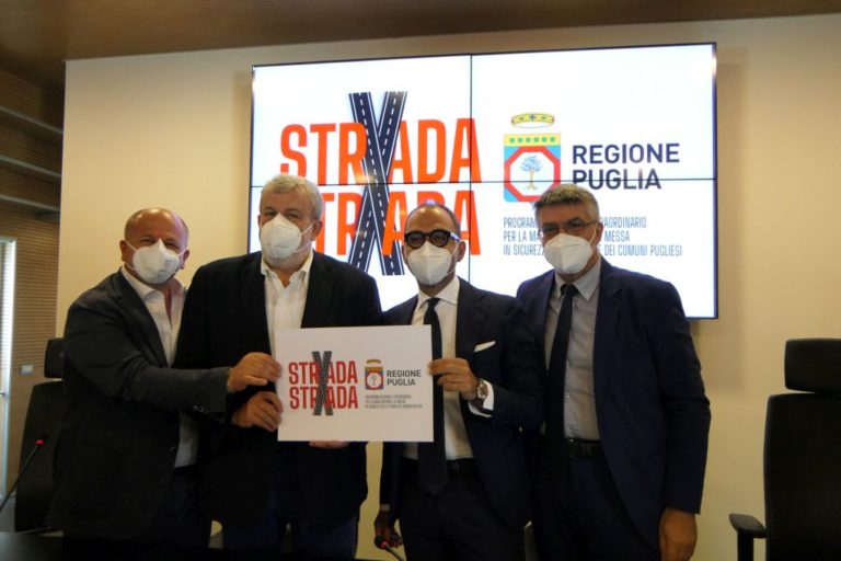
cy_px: 280
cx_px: 420
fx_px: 631
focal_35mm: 27
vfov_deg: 47.9
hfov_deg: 67.4
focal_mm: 9.8
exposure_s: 1/200
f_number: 3.5
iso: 1600
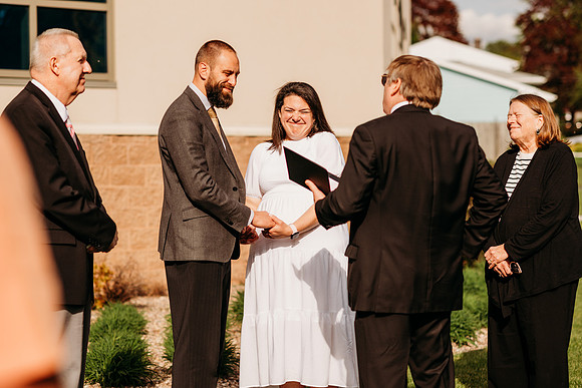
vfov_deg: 16.1
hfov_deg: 23.9
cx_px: 291
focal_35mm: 85
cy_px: 194
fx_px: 1374
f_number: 2.8
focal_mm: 85
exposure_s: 1/4000
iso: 125
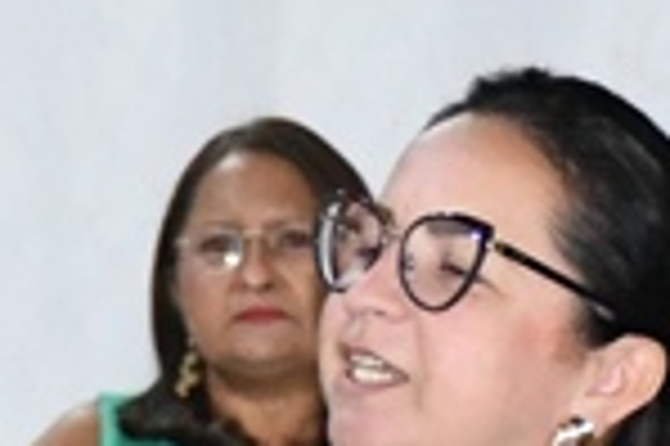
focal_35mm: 681
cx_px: 315
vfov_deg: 2.0
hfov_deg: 3.0
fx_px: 12660
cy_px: 552
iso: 10000
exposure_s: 1/250
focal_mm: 66
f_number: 5
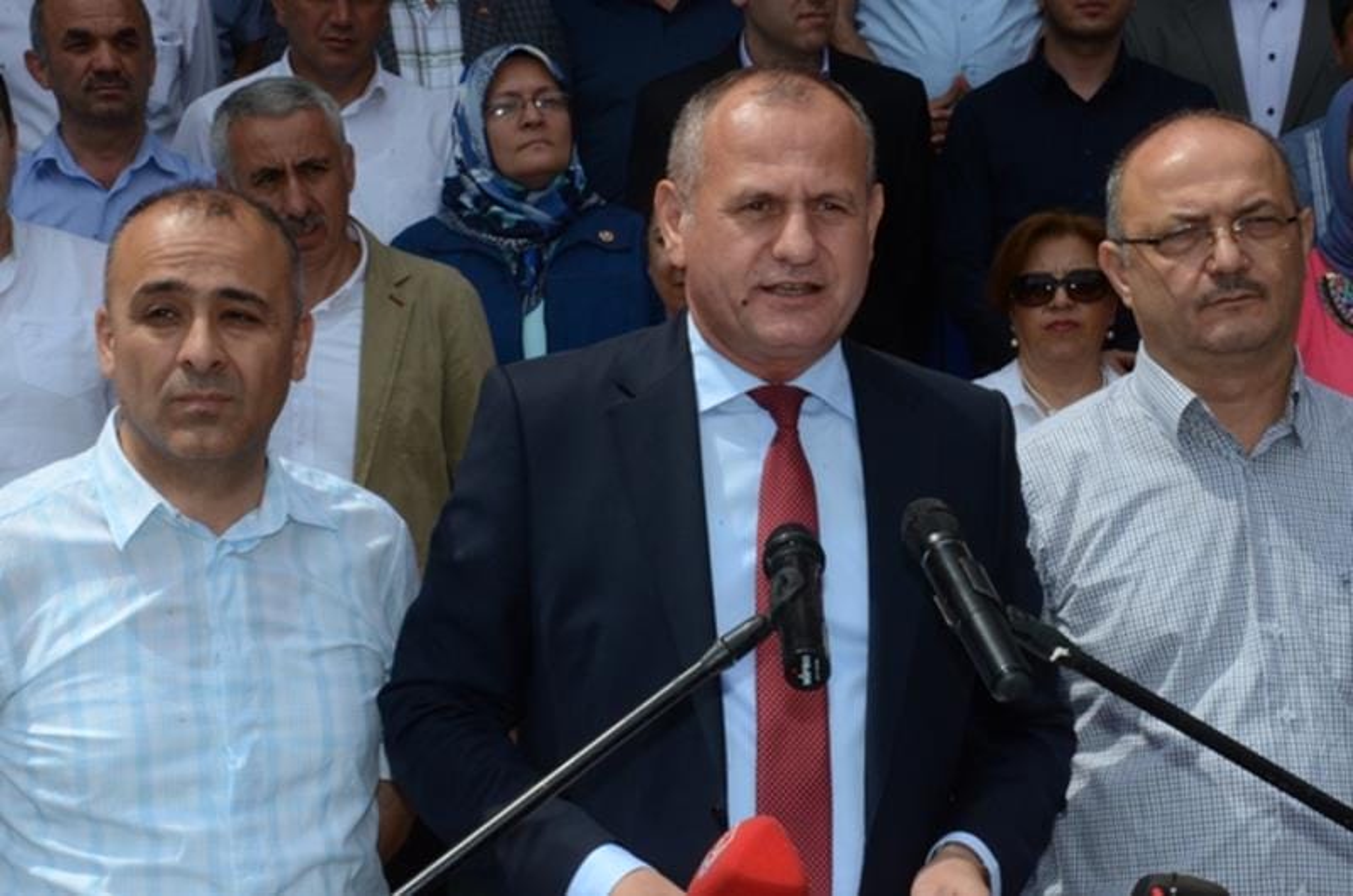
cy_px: 448
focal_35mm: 87
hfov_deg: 23.4
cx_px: 676
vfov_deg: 15.6
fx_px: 3263
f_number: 25
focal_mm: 58
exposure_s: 1/200
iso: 1000
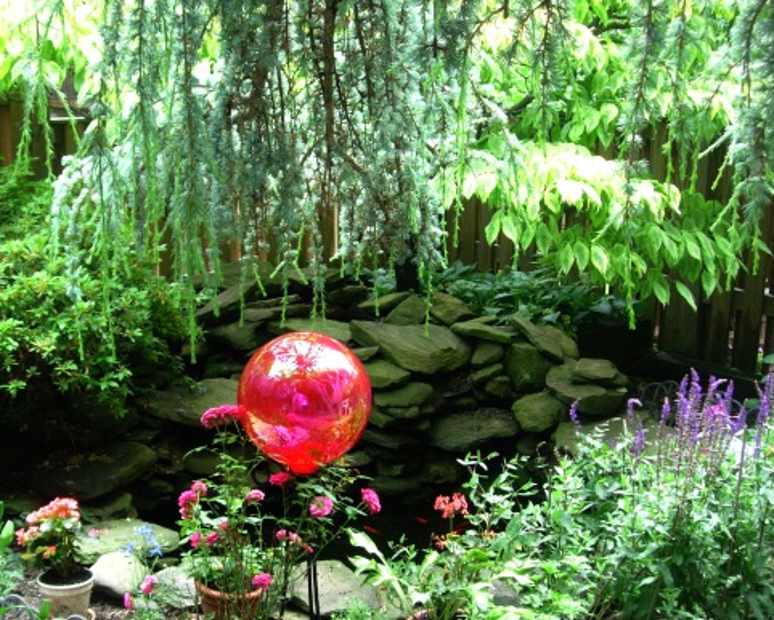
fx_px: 1146
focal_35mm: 50
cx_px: 283
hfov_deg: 37.1
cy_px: 390
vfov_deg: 30.1
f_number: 2.8
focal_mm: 7.8
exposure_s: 1/93.1
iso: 64
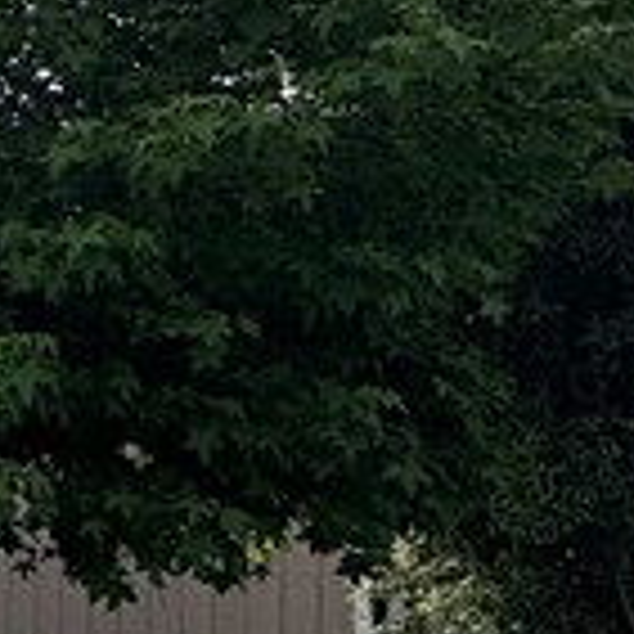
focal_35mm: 90
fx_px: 1865
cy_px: 490
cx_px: -1097
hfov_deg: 12.4
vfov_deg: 19.1
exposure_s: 1/2208
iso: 50
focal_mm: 2.22
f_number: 2.2
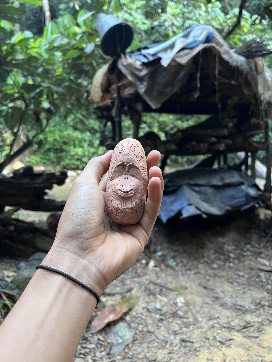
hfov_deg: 53.1
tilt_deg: -10.9
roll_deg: +1.1
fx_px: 272
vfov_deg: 67.3
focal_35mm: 26
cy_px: 181
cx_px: 136
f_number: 1.6
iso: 250
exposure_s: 1/60
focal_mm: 5.1
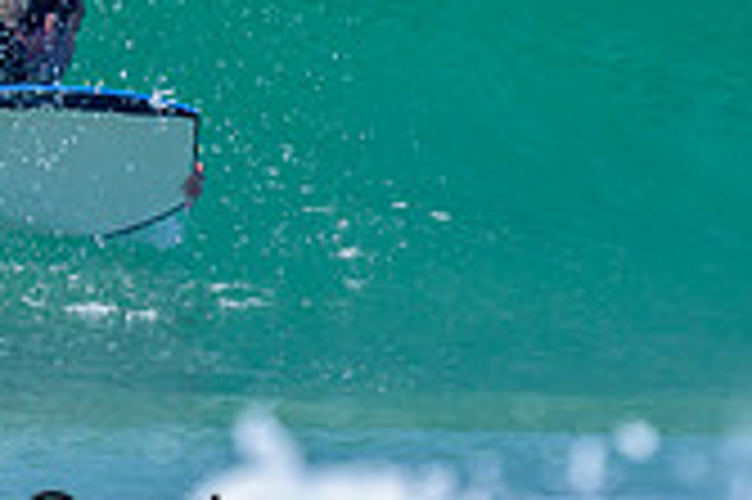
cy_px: -287
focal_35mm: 3016
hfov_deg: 0.7
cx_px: 60
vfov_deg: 0.5
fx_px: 62938
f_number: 6.3
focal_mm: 800
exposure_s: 1/2000
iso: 450
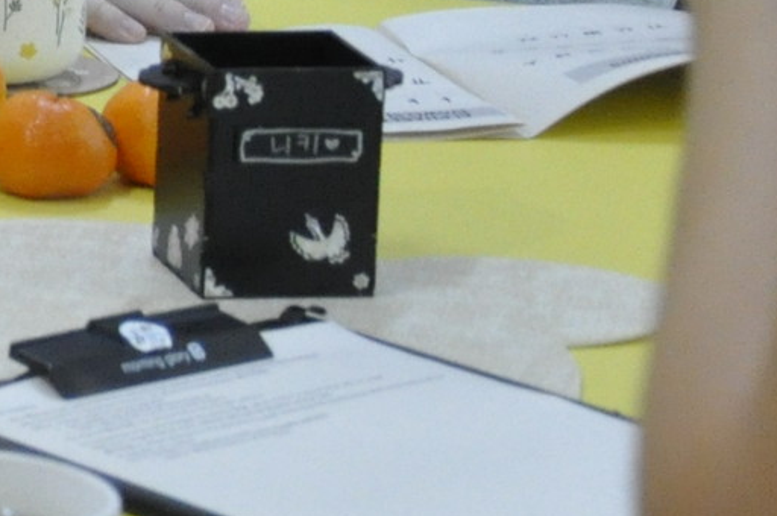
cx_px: -1064
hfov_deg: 7.8
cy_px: -149
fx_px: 5303
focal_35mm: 246
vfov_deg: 5.5
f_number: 4
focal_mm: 28
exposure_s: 1/125
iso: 1800
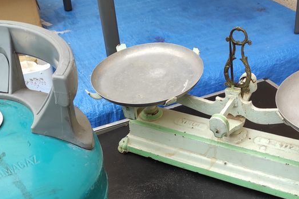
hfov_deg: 39.6
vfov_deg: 25.5
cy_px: 204
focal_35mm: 50
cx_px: 167
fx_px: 415
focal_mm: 5.43
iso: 100
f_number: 1.89
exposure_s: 1/151
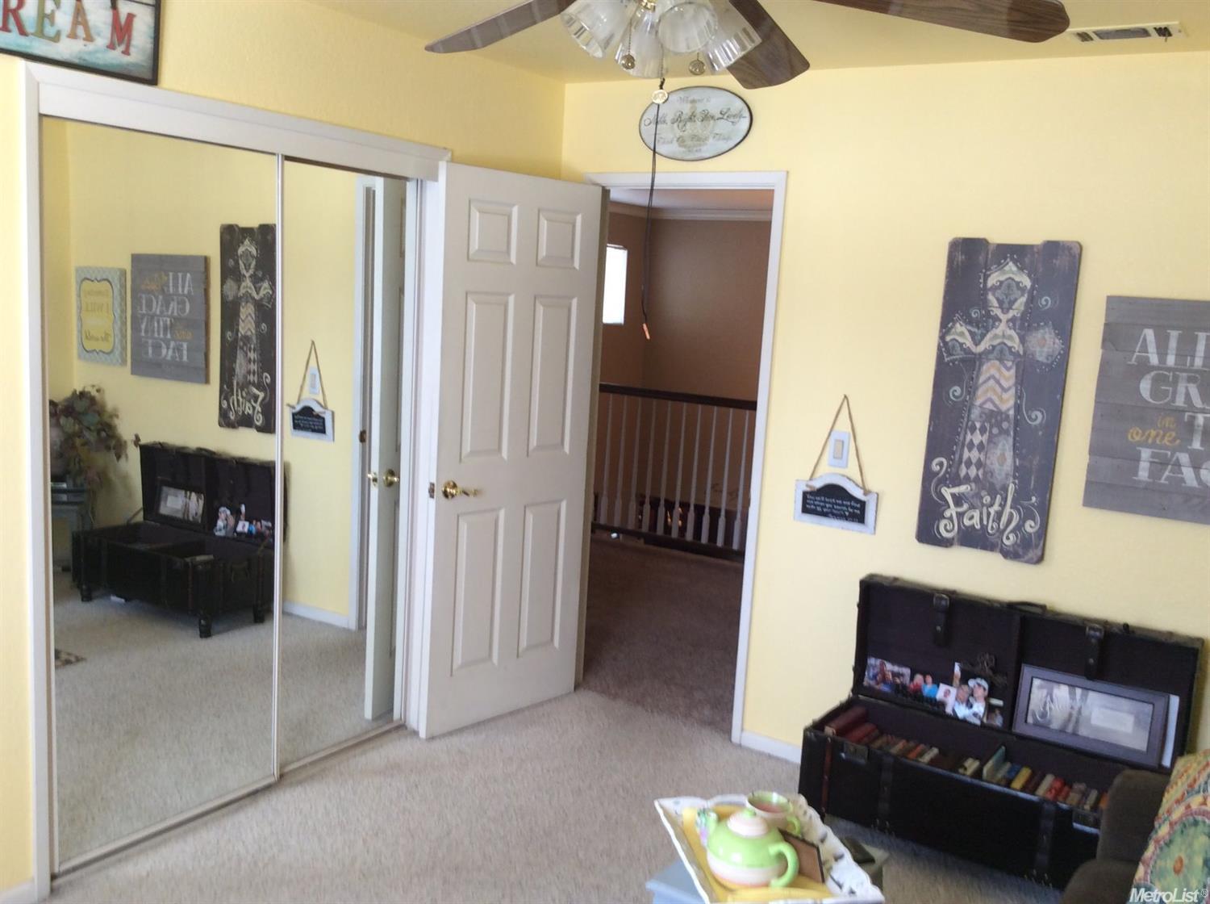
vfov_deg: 44.0
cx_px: 605
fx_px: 1117
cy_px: 452
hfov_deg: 56.9
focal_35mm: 32
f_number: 2.4
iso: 40
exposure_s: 1/24
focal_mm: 3.3
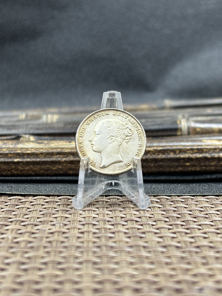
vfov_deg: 36.8
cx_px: 111
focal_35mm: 52
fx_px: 445
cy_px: 148
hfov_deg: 28.0
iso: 80
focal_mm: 5.96
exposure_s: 1/50
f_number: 1.6
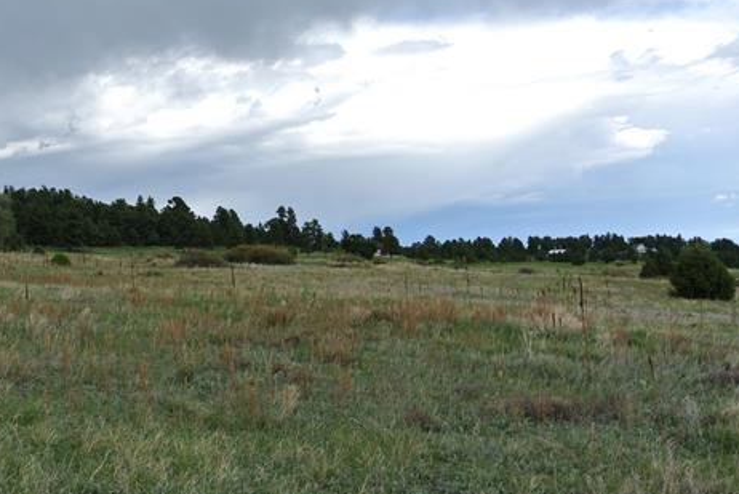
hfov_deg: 36.6
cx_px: 275
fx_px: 1110
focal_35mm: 54
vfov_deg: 25.0
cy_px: 323
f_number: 4.5
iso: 100
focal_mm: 14.5
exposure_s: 1/400
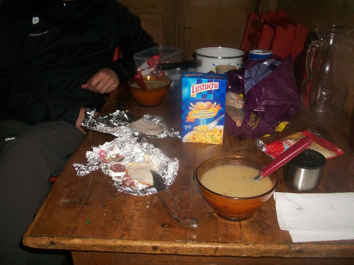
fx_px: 348
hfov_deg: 54.0
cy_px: 132
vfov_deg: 41.8
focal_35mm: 34
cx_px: 177
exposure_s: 1/60
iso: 120
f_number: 2.8
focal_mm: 5.7
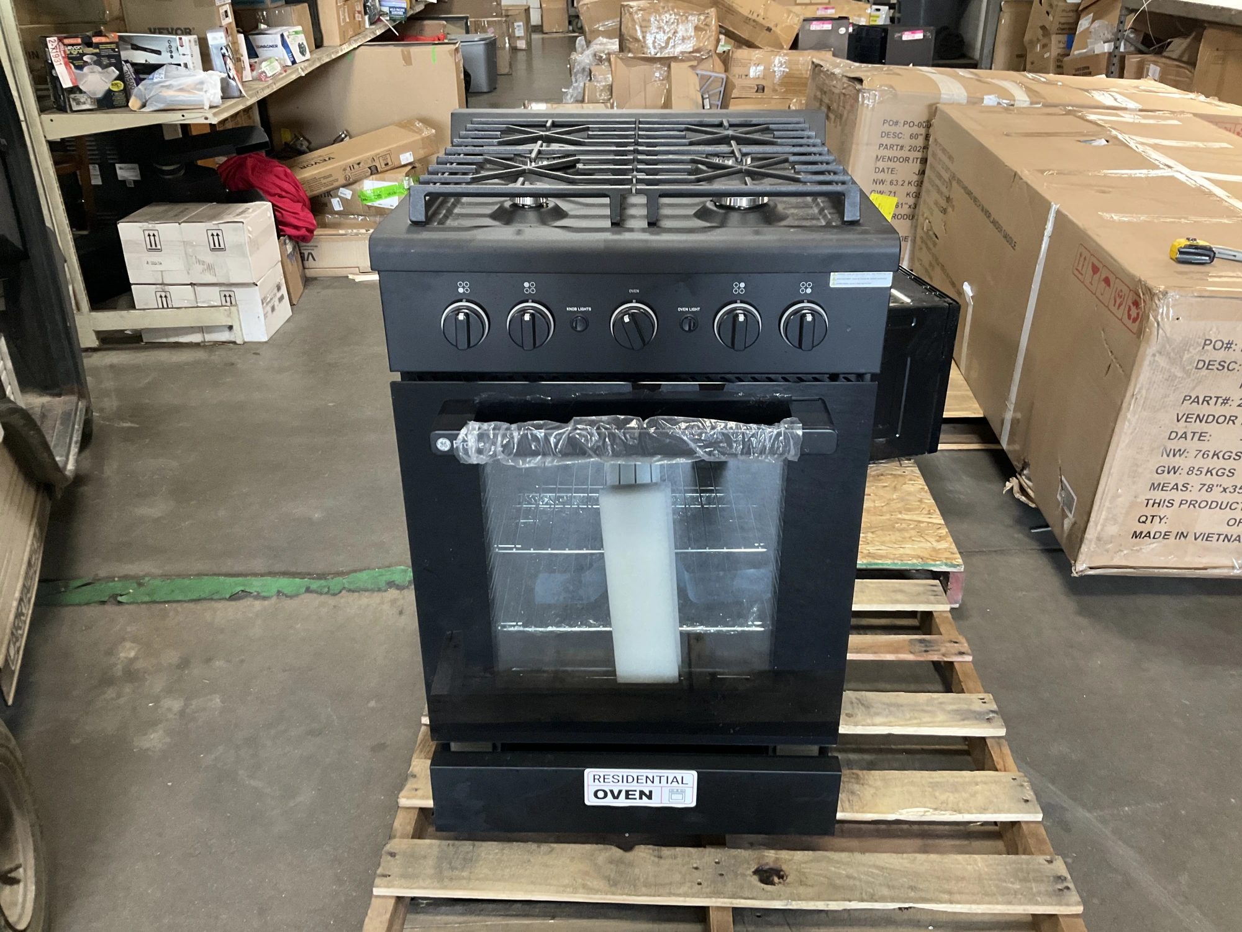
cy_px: 466
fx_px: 1041
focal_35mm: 29
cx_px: 621
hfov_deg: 61.7
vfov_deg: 48.2
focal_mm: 3
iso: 250
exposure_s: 1/40
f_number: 1.8
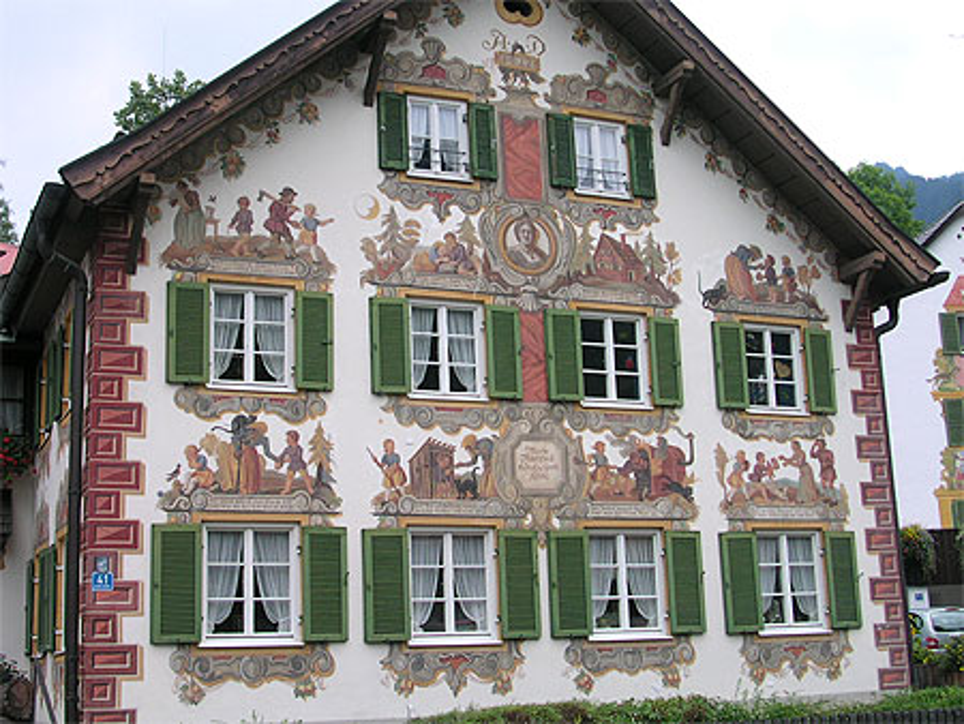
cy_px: 362
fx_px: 1365
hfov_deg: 38.9
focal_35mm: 49
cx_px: 482
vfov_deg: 29.7
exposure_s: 1/112
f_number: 3.2
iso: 100
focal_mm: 7.5
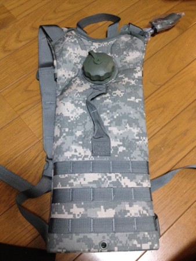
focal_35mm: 35
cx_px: 98
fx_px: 264
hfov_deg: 40.7
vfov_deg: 52.6
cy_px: 130
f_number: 2.4
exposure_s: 1/20
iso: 320
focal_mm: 4.28
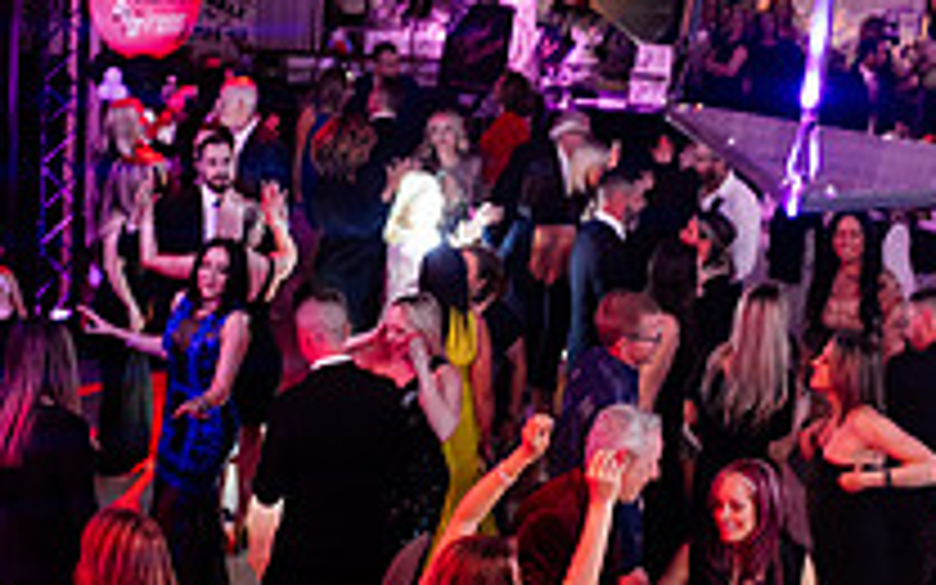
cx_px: 333
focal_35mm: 77
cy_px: 189
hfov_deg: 26.7
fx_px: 1964
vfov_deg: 16.9
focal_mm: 35
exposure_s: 1/200
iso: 2000
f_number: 2.5
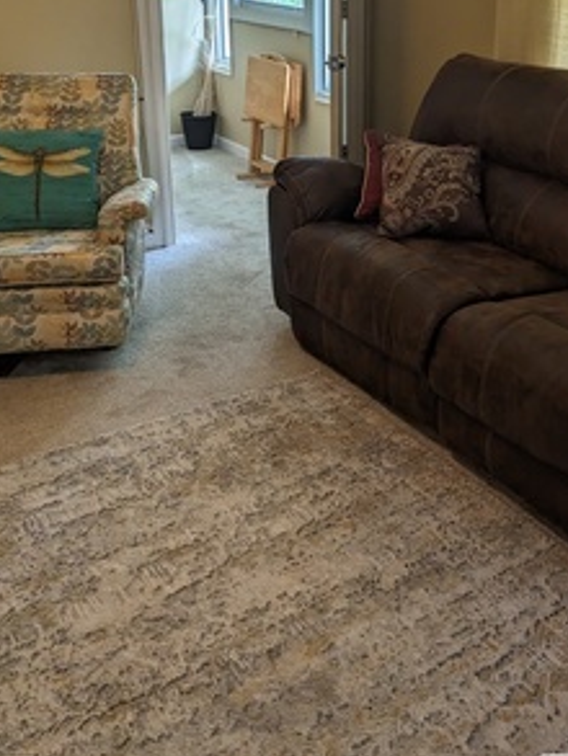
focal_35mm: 41
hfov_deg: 33.9
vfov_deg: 44.6
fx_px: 896
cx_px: 467
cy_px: 212
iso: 303
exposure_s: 1/120
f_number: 1.85
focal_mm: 6.81
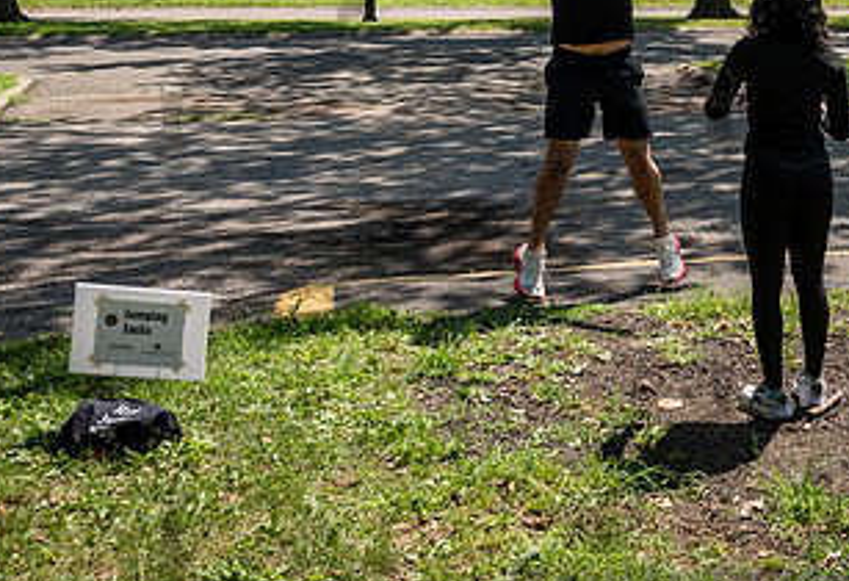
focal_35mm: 67
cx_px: 824
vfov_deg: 20.2
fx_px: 1593
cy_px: 53
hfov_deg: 28.3
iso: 400
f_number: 4.5
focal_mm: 31
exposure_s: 1/2000
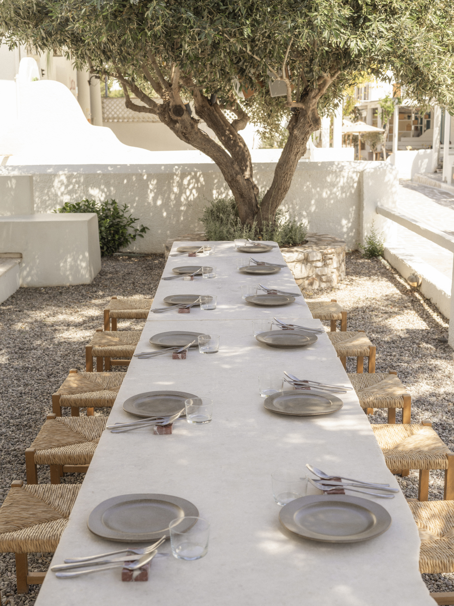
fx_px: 892
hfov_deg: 28.5
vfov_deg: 37.5
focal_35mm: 51
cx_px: 227
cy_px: 303
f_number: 9.5
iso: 100
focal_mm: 65
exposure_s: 1/90
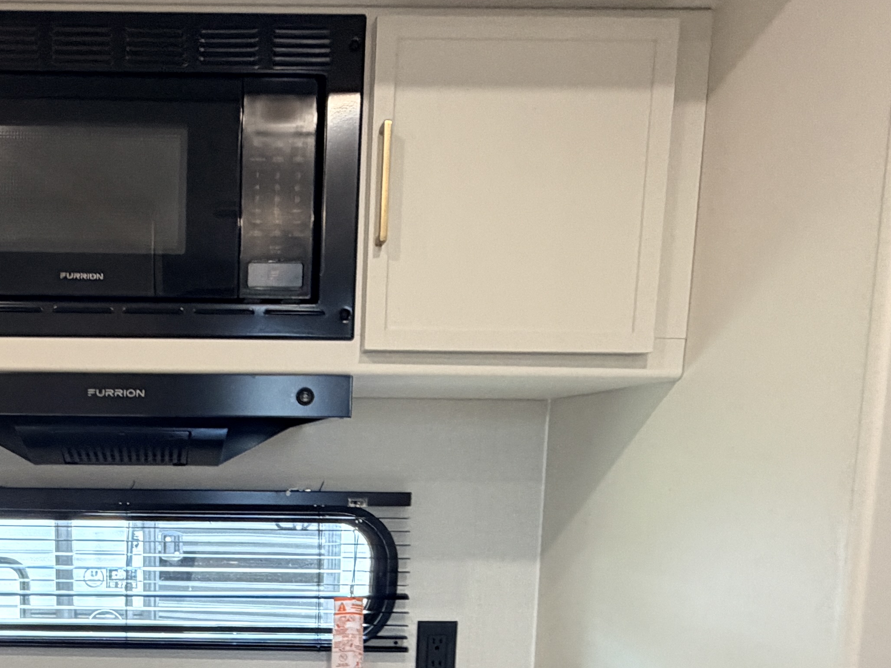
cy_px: 613
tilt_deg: -9.3
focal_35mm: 39
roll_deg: +0.0
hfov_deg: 45.3
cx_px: 170
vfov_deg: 34.6
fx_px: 1004
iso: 320
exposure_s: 1/60
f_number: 2.2
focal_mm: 2.22
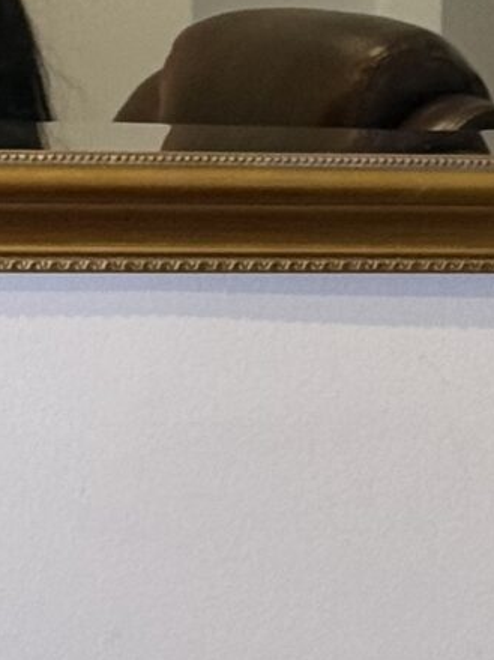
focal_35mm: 280
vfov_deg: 7.0
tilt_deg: -1.3
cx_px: 236
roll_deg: -2.1
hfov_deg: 5.3
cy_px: -8
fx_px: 5330
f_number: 1.78
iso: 200
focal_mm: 6.76
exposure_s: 1/50
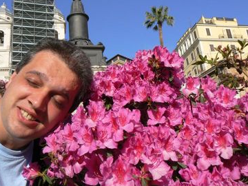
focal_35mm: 40
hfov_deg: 46.8
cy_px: 87
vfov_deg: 35.9
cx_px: 118
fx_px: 287
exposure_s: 1/640
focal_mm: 6
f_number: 5.6
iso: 80
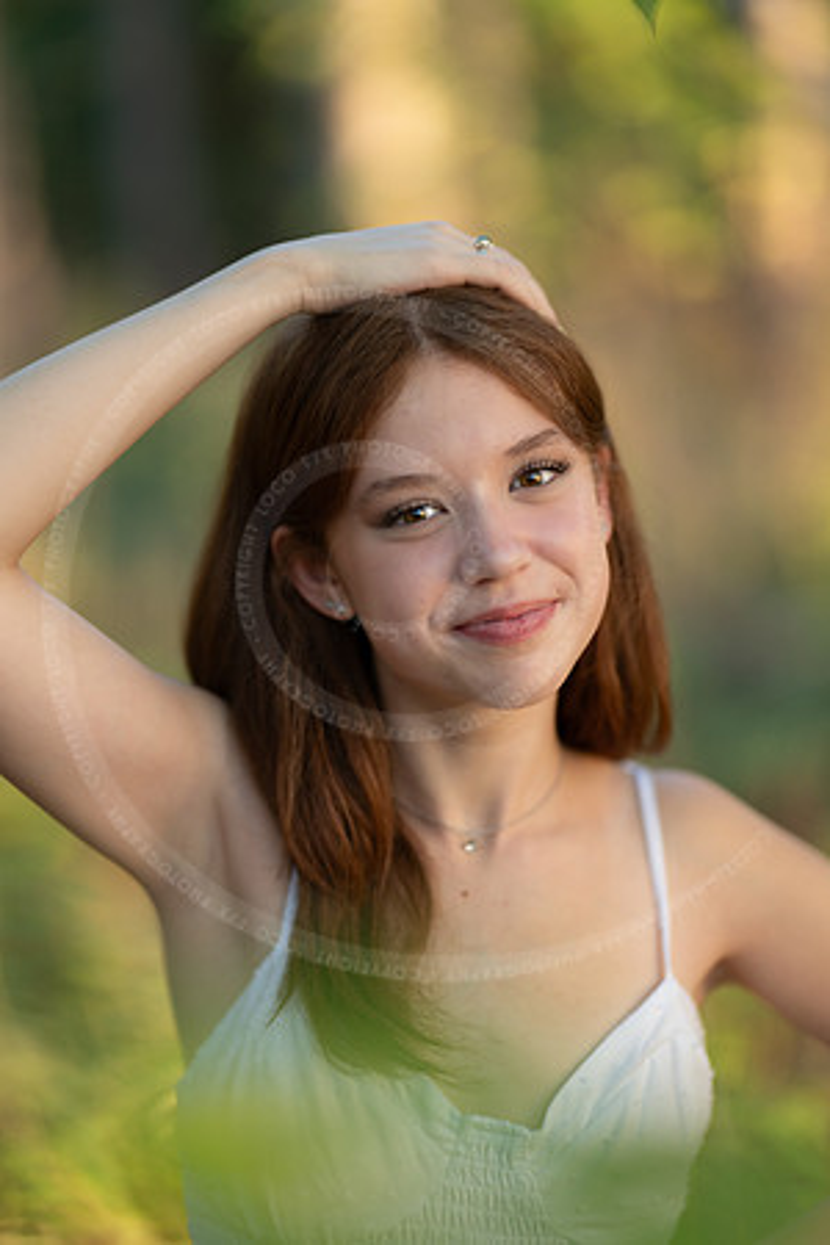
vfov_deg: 23.9
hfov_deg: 16.1
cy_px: 622
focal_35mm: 85
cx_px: 415
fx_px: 2939
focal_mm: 85
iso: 160
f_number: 1.2
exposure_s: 1/320
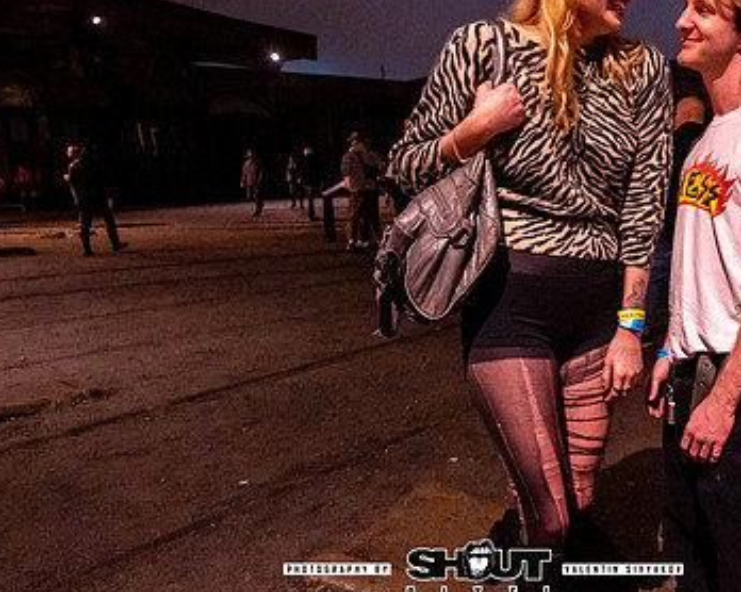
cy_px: 244
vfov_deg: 48.2
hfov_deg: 50.9
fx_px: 658
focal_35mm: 30
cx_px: 689
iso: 3200
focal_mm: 14
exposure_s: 1/100
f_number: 2.8
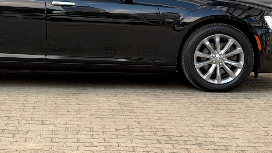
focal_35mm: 91
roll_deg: -0.8
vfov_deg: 13.2
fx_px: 656
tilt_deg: -3.3
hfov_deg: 23.2
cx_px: 65
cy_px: 20
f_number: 1.78
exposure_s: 1/160
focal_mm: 6.76
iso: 64
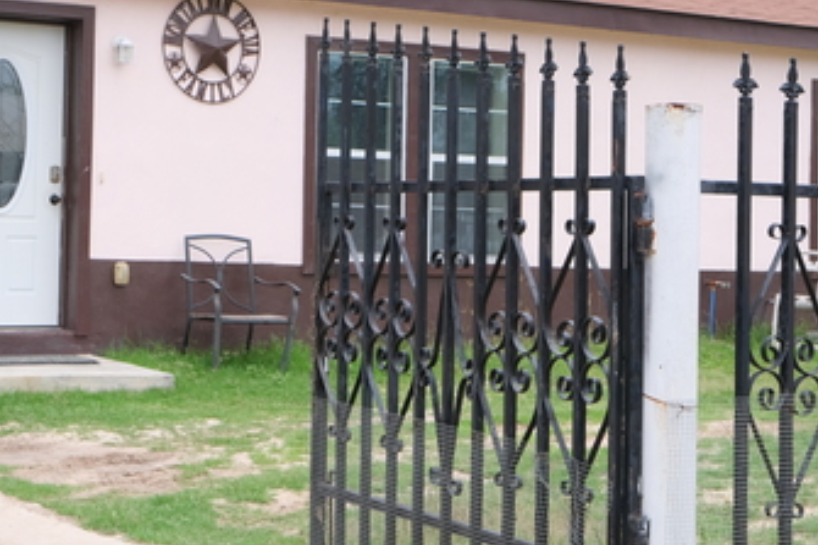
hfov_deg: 23.6
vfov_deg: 15.8
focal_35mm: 86
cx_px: 335
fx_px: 1953
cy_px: 185
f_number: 8
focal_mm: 30.2
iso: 320
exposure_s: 1/340
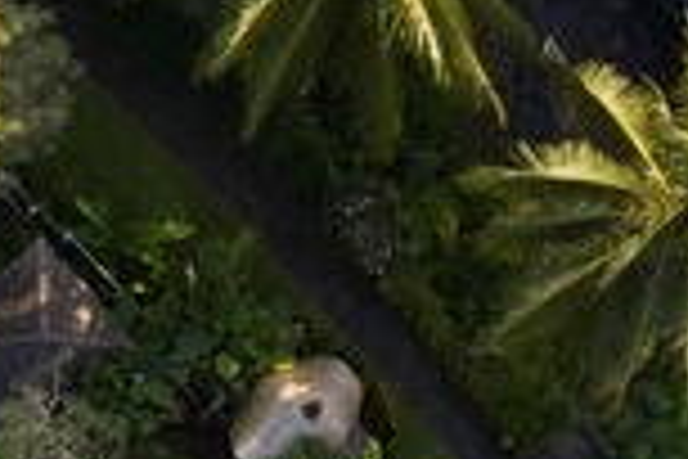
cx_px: -400
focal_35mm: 201
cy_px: 880
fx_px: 3841
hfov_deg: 9.9
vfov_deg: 6.6
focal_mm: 10.26
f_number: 6.3
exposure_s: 1/240
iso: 100
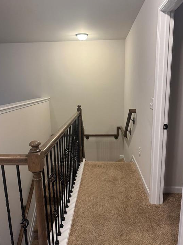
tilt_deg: -11.8
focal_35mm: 26
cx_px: 92
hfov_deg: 53.1
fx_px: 183
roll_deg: +0.9
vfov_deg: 67.3
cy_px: 125
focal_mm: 6.76
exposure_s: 1/60
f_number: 1.78
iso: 200
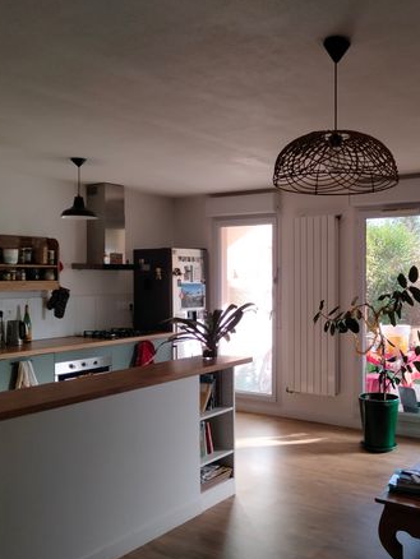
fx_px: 420
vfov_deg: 67.3
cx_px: 303
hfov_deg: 51.4
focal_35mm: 26
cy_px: 281
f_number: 2.2
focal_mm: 3.46
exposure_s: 1/108
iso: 100
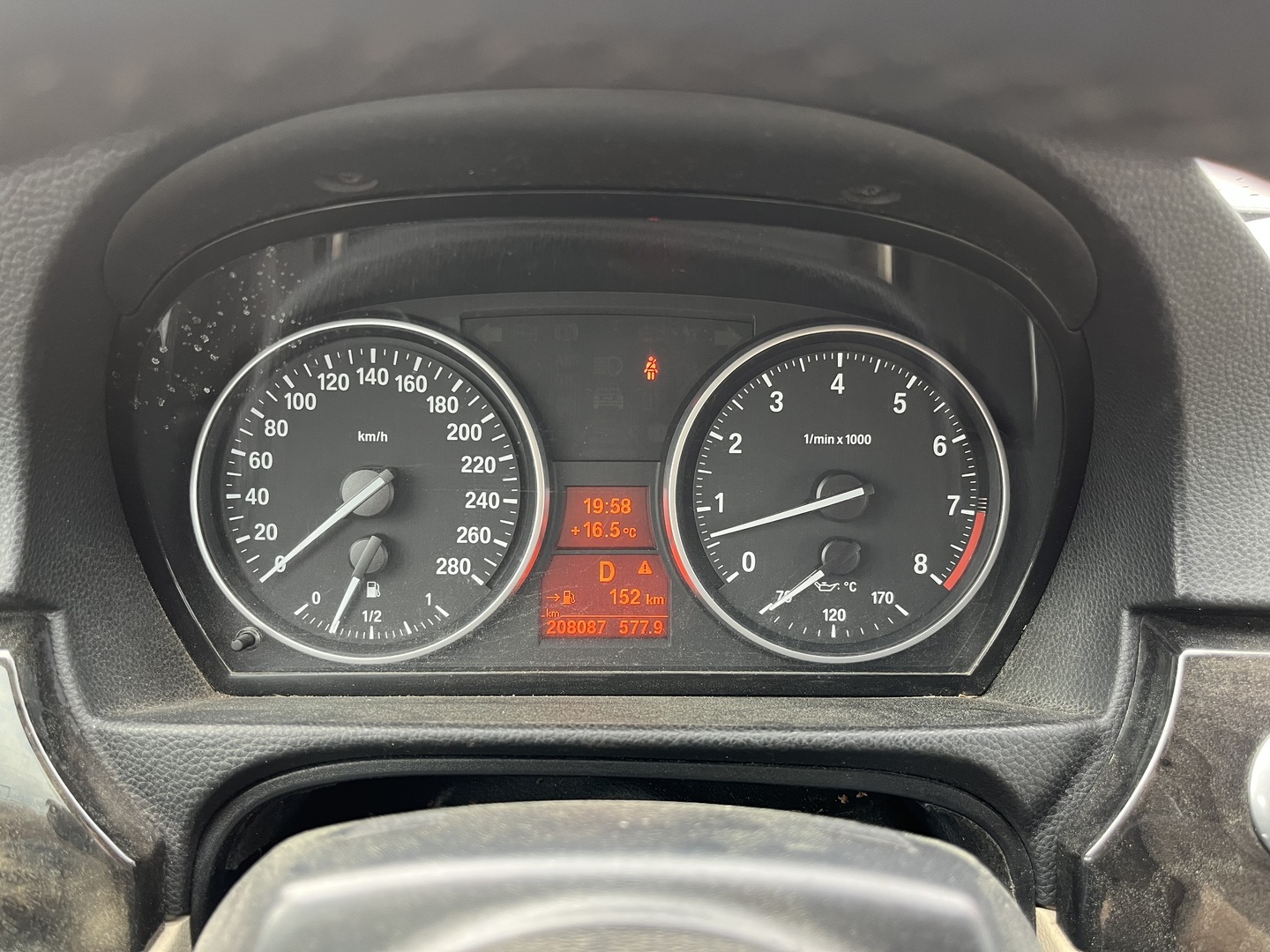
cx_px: 635
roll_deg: -2.8
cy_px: 476
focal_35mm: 26
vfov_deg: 53.1
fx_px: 954
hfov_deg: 67.3
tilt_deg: -18.2
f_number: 1.6
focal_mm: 5.1
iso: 125
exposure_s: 1/63
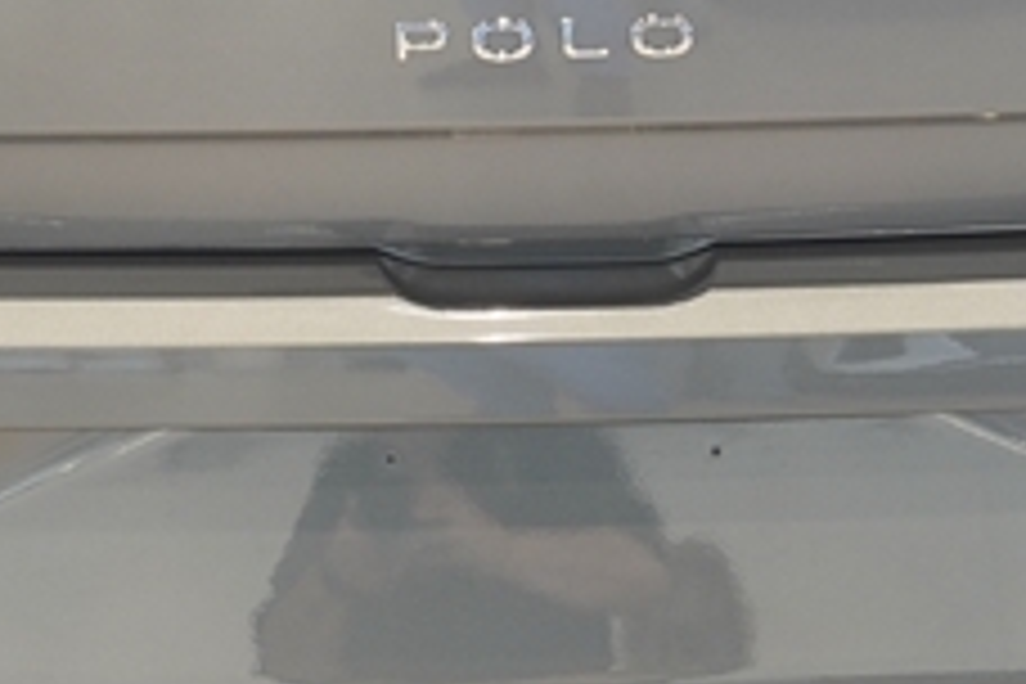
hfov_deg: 11.3
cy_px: 65
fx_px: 5194
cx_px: 396
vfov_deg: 7.5
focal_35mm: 182
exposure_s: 1/50
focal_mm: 27
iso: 250
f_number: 2.8
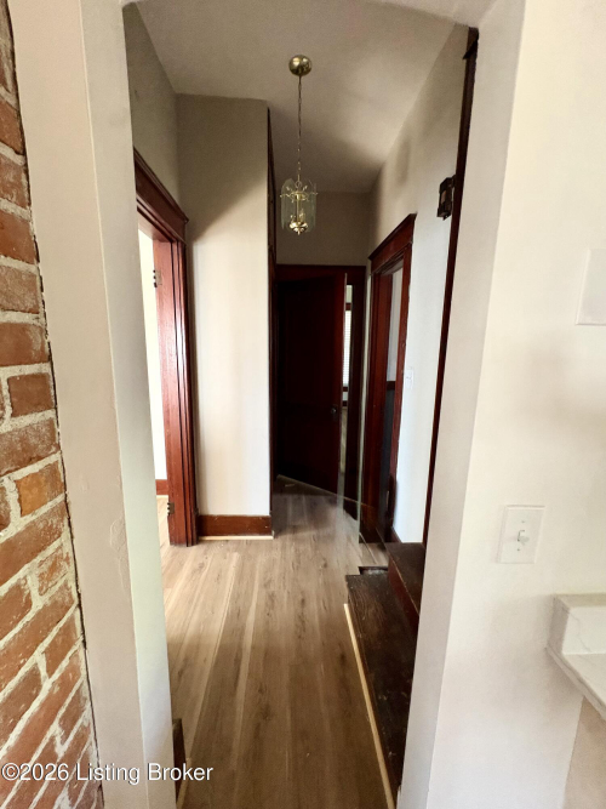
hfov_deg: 85.7
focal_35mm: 14
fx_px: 327
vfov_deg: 102.1
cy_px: 404
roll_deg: -0.3
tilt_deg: -12.1
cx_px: 303
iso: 500
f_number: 2.2
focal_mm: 2.22
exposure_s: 1/60
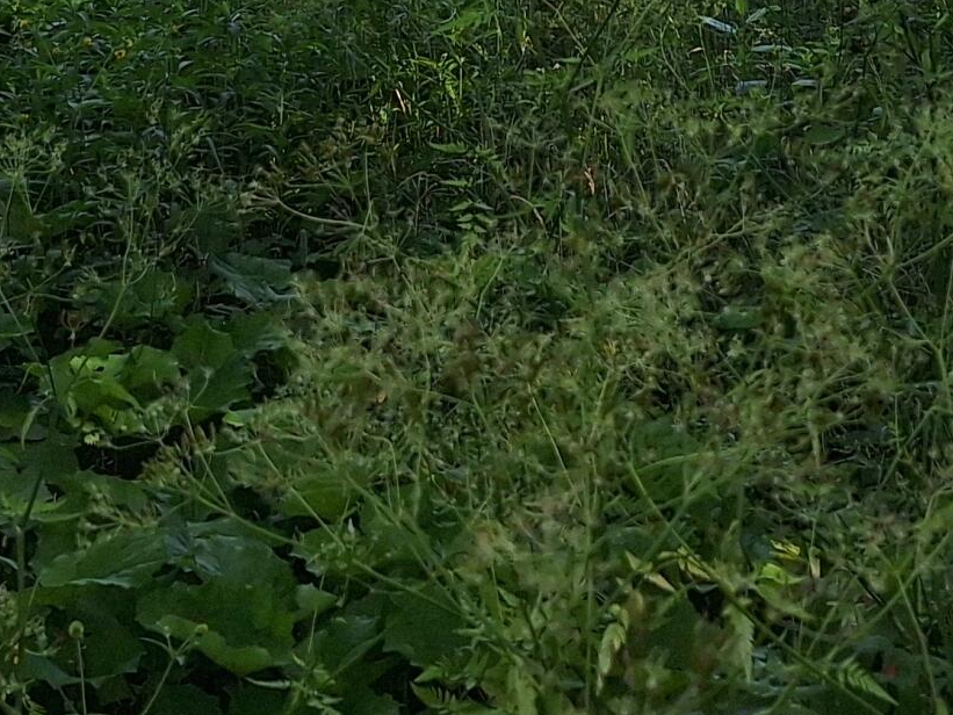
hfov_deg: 23.2
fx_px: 2313
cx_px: 575
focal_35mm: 84
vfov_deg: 15.8
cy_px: -425
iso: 40
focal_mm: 5.54
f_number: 1.8
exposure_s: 1/1079
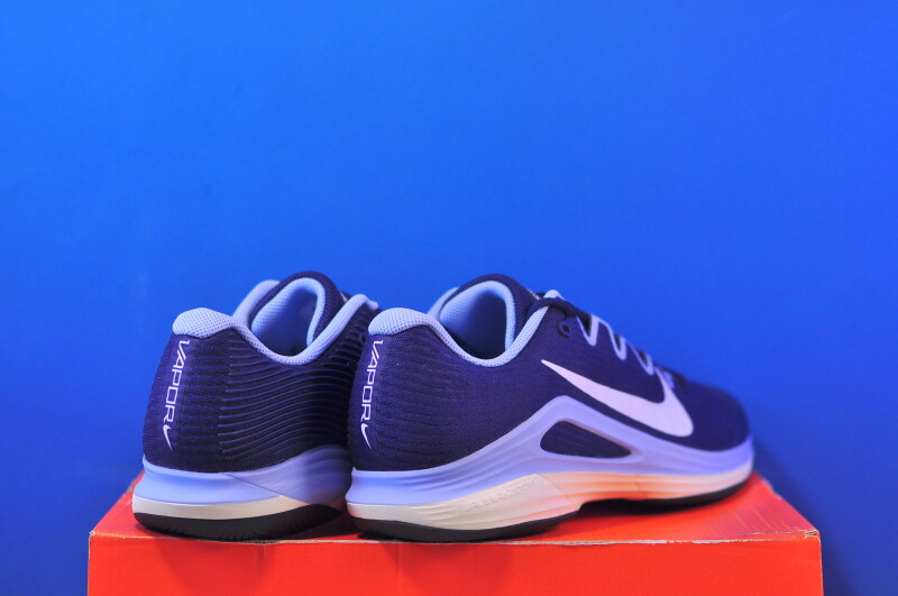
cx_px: 449
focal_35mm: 75
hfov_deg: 27.0
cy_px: 298
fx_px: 1868
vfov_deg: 18.1
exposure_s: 1/320
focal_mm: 50
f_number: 2.5
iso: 250
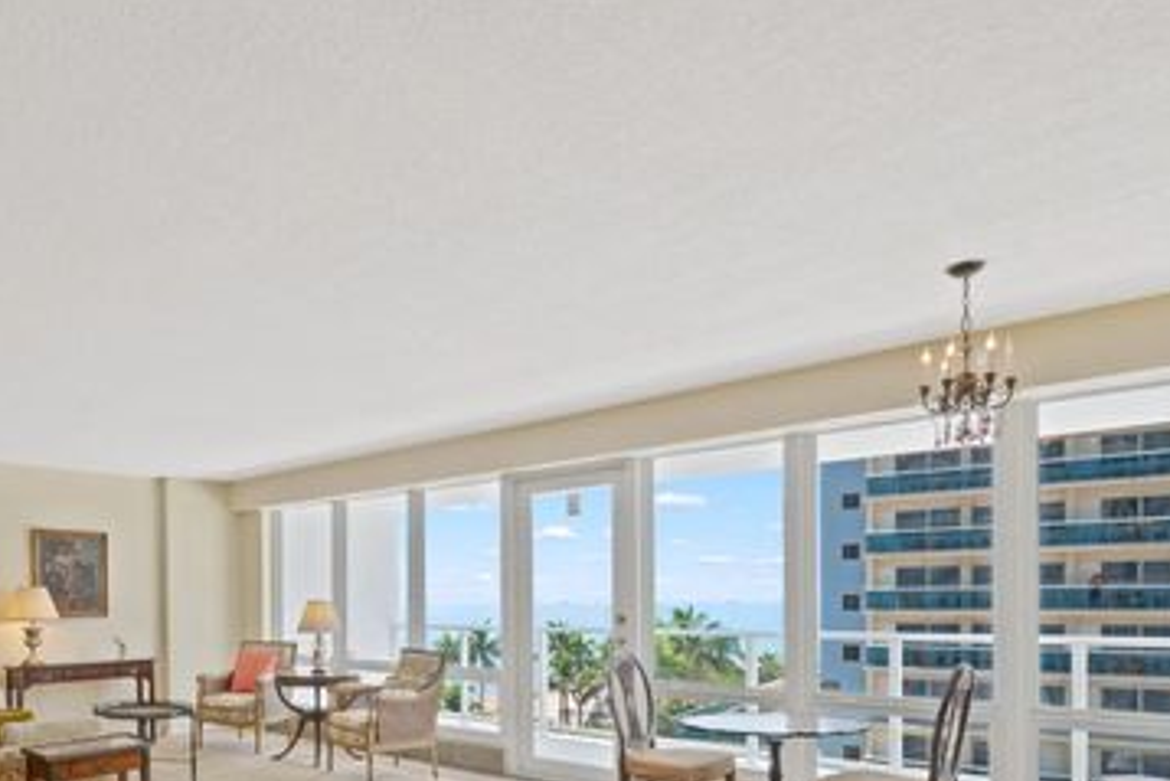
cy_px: 609
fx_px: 813
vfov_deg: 48.8
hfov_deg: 68.8
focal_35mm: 25
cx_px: 359
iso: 125
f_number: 10
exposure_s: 1/6
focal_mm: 14
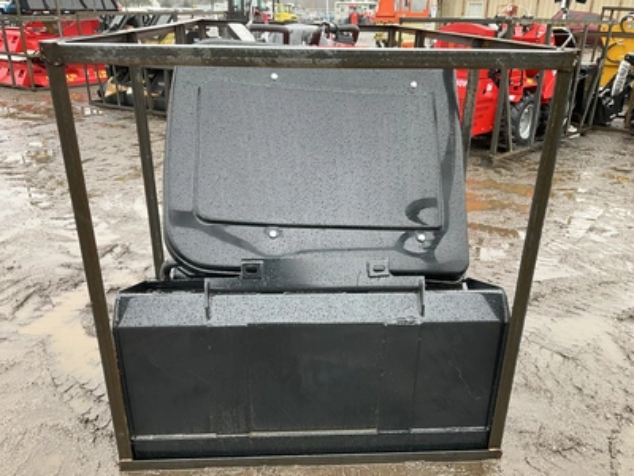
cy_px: 238
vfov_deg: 48.2
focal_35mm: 29
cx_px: 317
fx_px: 531
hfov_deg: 61.7
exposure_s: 1/122
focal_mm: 3
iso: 32
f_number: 1.8
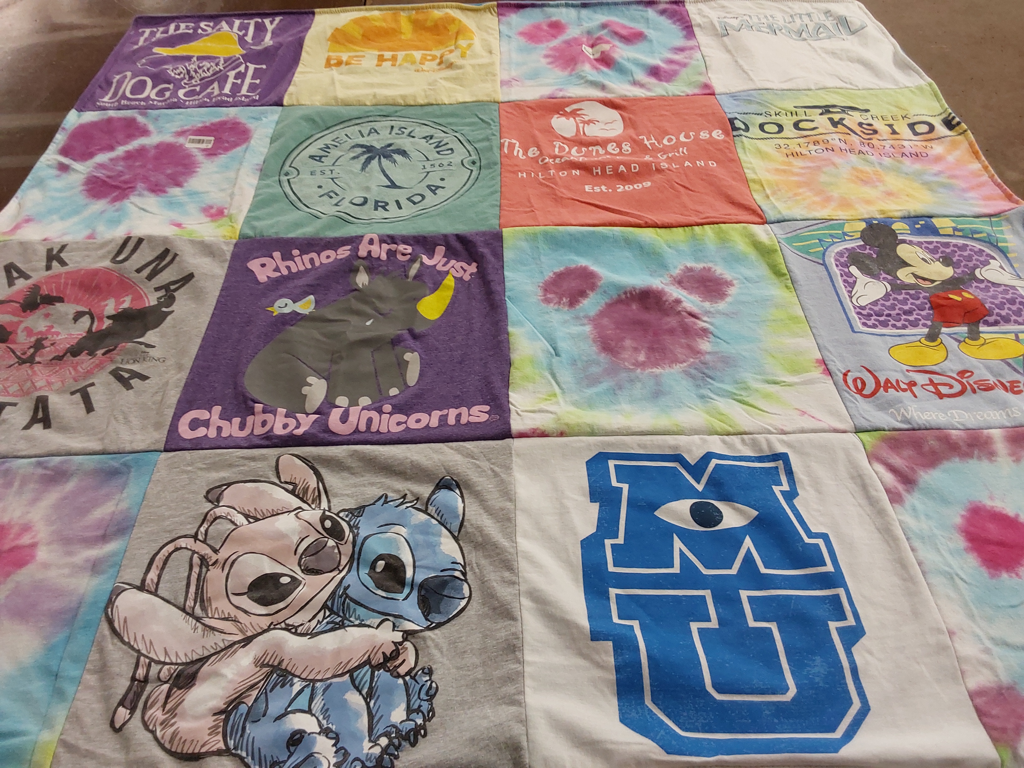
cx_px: 512
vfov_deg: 49.7
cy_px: 384
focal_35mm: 28
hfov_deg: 63.4
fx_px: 828
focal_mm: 2.91
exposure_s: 1/60
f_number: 1.9
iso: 80
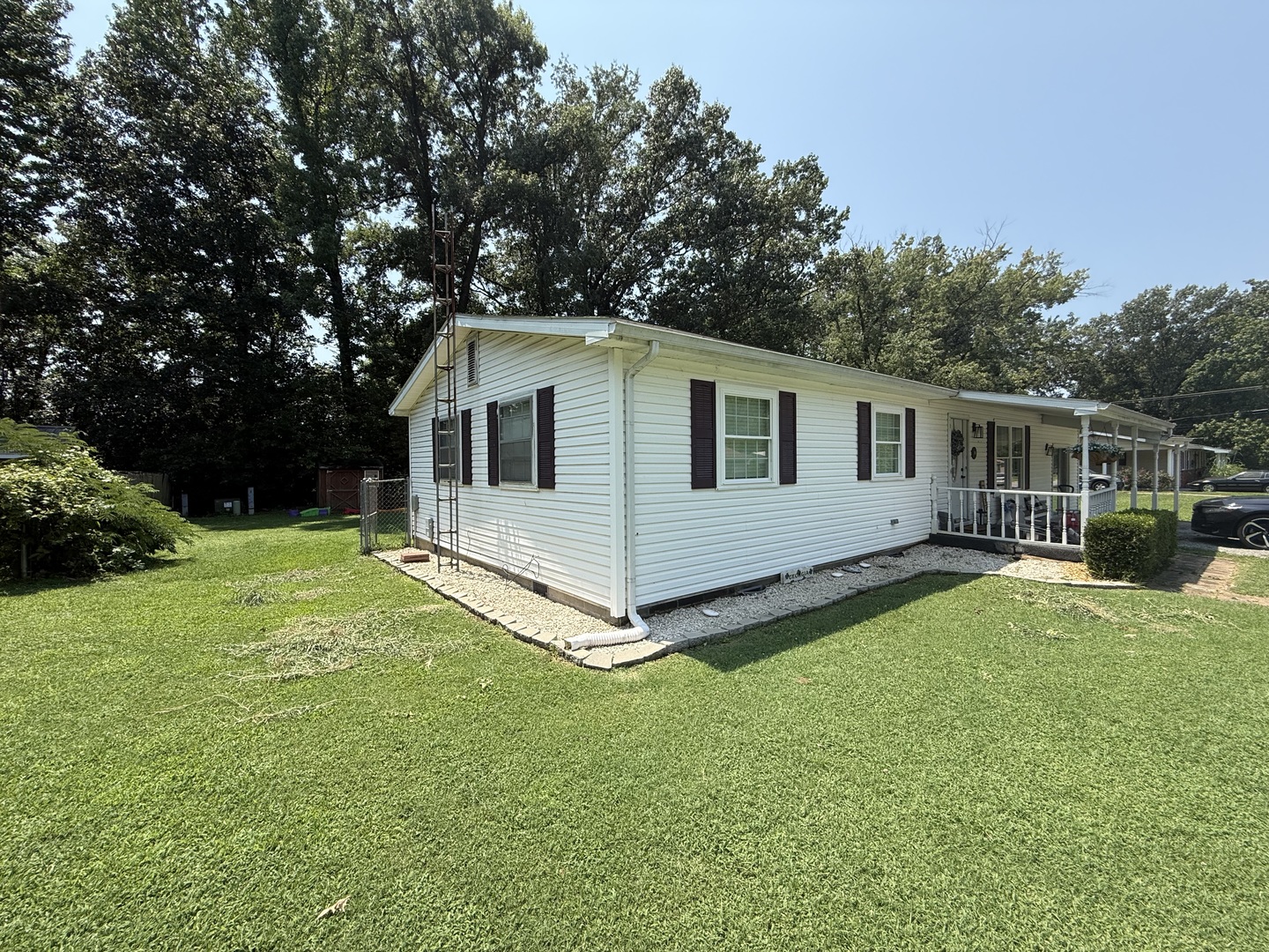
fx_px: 513
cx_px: 634
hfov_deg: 102.1
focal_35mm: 14
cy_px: 476
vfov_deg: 85.7
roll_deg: +0.4
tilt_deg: -1.0
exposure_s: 1/1399
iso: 50
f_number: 2.2
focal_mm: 2.22
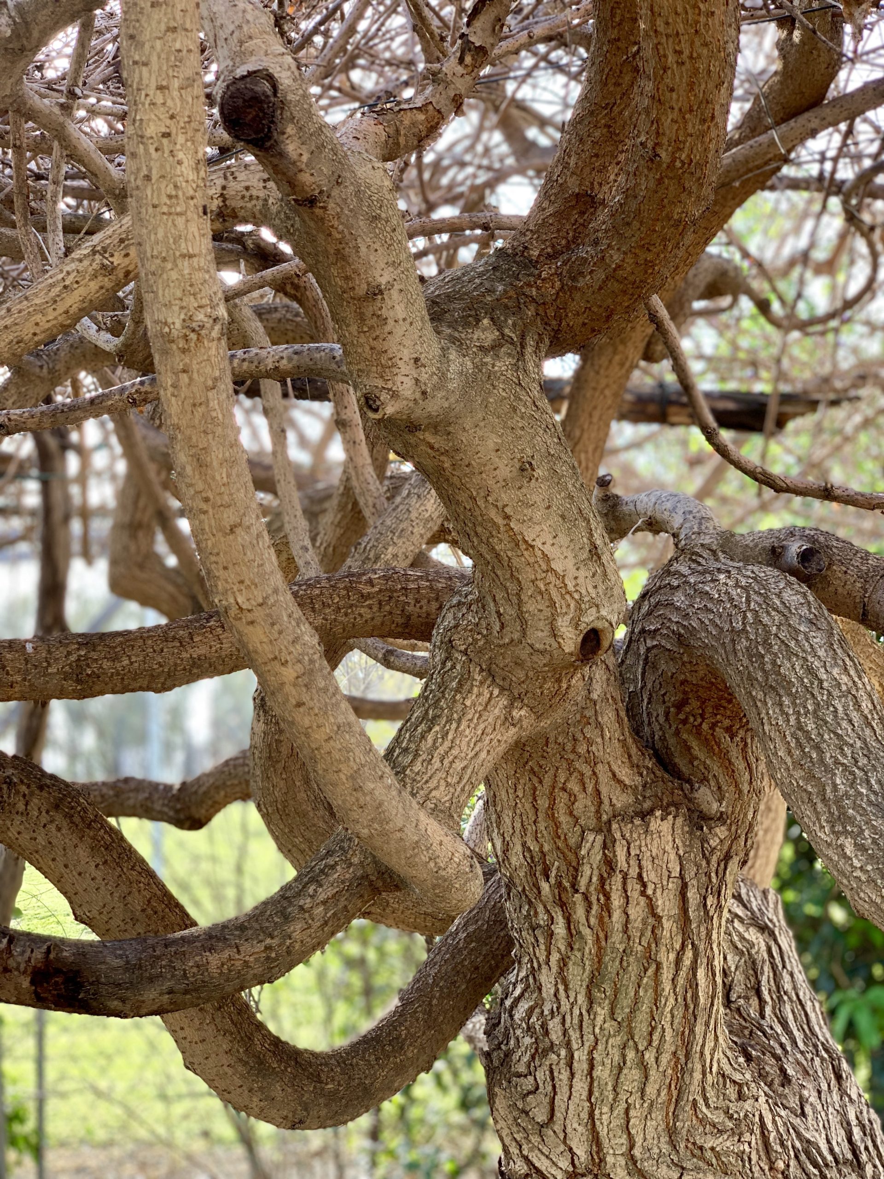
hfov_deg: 28.0
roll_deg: +3.4
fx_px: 1771
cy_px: 590
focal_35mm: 52
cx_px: 442
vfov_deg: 36.8
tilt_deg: +4.5
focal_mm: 6
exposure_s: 1/122
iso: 40
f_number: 2.4
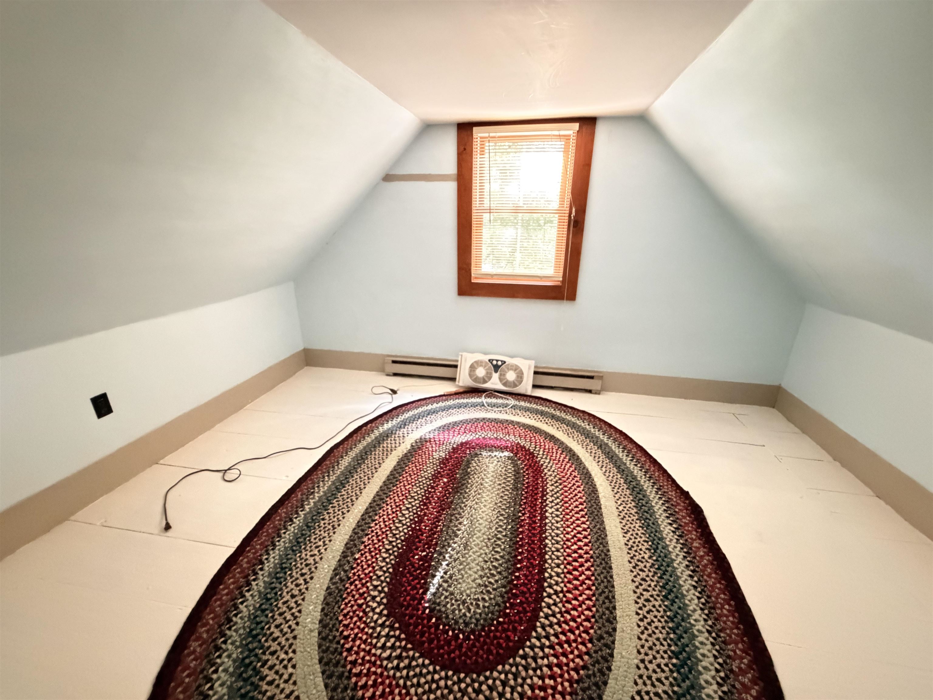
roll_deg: +1.2
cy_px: 350
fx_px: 377
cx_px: 466
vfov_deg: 85.7
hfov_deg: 102.1
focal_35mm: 14
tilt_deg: -19.5
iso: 1600
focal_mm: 2.22
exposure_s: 1/30
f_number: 2.2
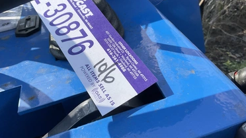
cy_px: 56
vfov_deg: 34.5
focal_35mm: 34
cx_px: 115
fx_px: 222
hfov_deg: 58.0
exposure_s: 1/1098
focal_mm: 3
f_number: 1.8
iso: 25
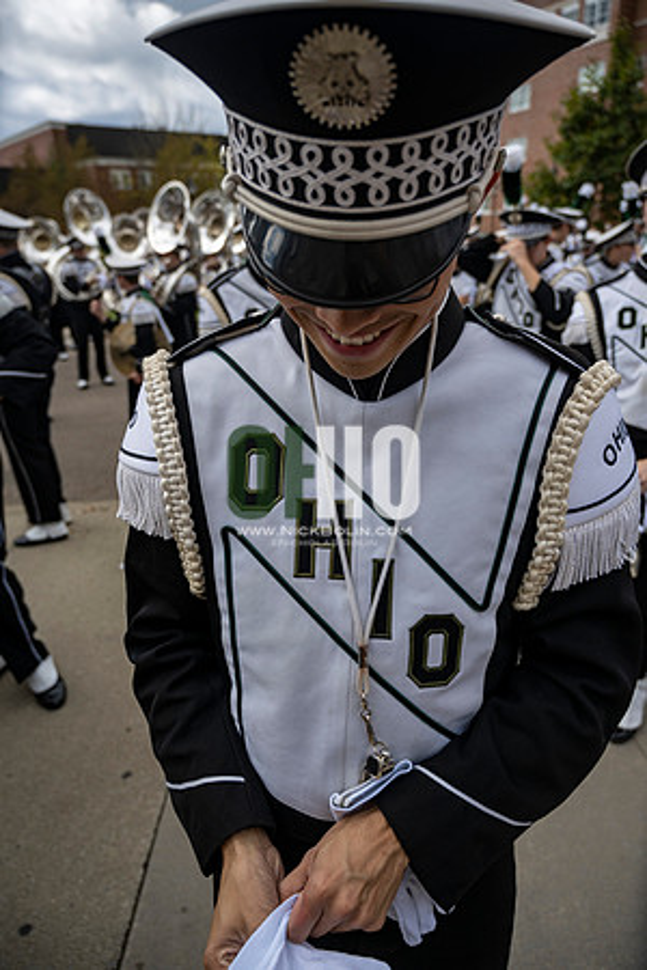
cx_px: 324
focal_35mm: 24
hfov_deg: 53.1
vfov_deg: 73.7
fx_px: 647
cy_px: 485
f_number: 4
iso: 100
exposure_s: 1/1000
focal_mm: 24
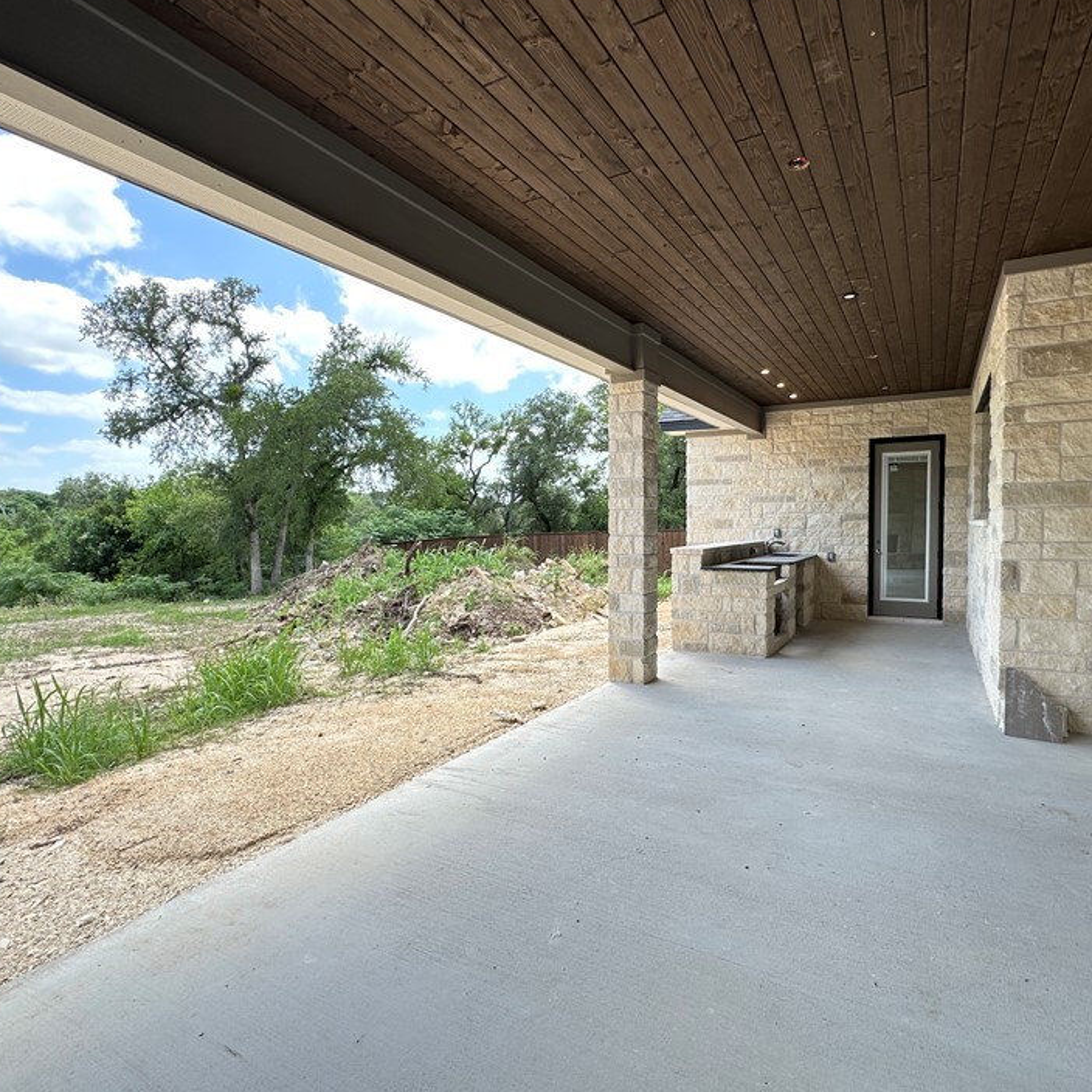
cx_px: 597
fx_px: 642
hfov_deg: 80.5
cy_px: 548
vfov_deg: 80.7
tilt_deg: -1.7
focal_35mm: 18
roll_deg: -0.3
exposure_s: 1/303
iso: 40
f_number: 2.2
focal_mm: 2.22
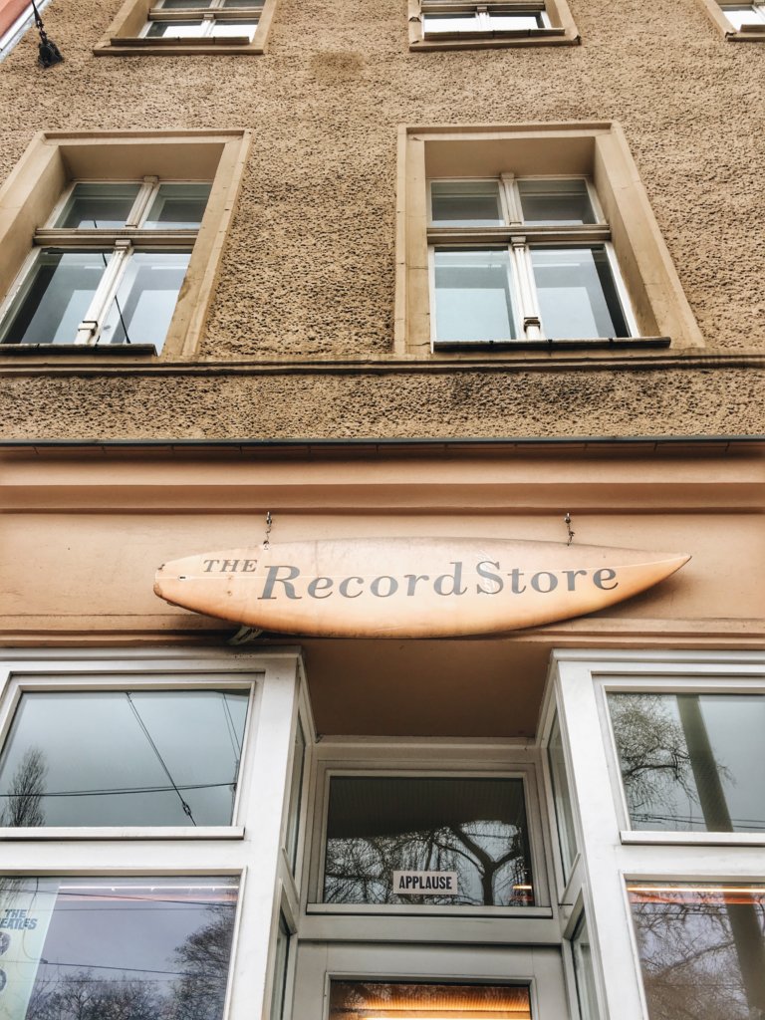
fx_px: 855
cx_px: 382
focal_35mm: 29
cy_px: 510
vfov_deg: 61.7
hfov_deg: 48.2
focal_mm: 4.15
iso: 25
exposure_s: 1/50
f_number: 2.2
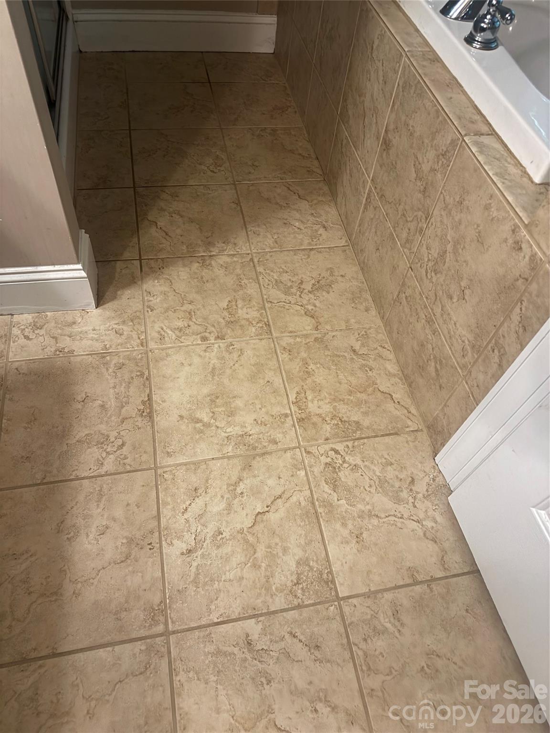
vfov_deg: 71.6
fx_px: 508
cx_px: 275
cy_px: 366
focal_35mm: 24
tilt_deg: -55.3
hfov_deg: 56.8
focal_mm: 6.76
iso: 320
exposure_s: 1/60
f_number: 1.78
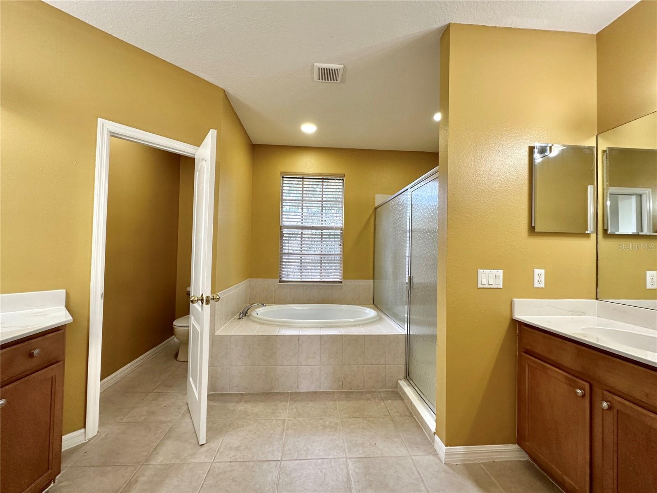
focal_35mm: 14
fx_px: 266
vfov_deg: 85.6
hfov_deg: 102.1
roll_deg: -1.2
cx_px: 328
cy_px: 246
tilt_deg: -0.2
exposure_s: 1/120
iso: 160
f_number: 2.2
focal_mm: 2.22
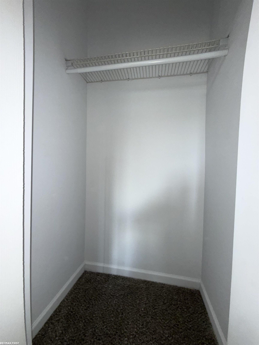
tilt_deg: -1.6
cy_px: 172
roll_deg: -1.1
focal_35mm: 14
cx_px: 130
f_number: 2.2
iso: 100
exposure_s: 1/87
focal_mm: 2.22
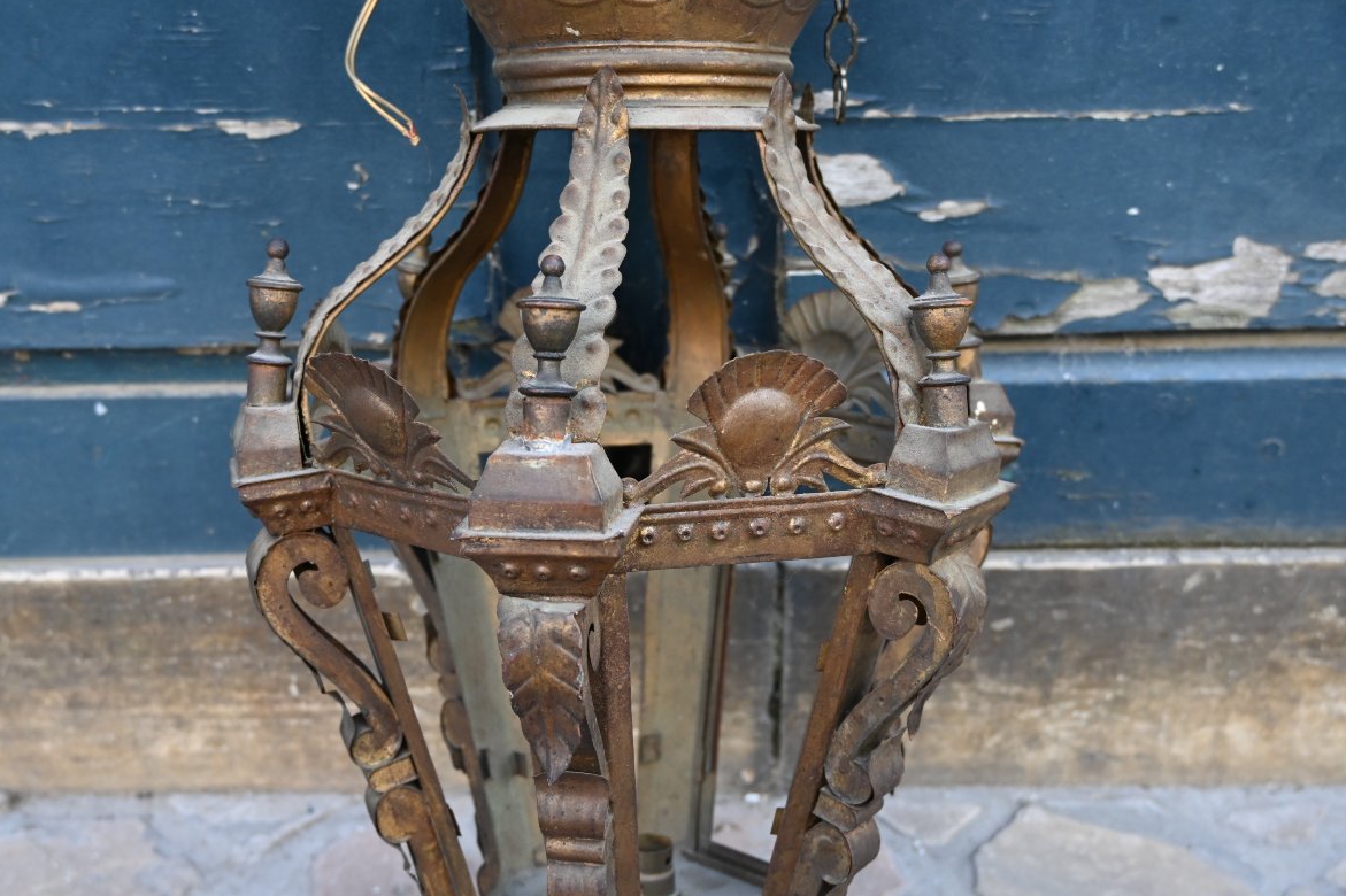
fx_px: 1552
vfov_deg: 32.2
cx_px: 657
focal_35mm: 42
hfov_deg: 46.9
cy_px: 445
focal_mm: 27
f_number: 4
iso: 360
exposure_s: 1/250
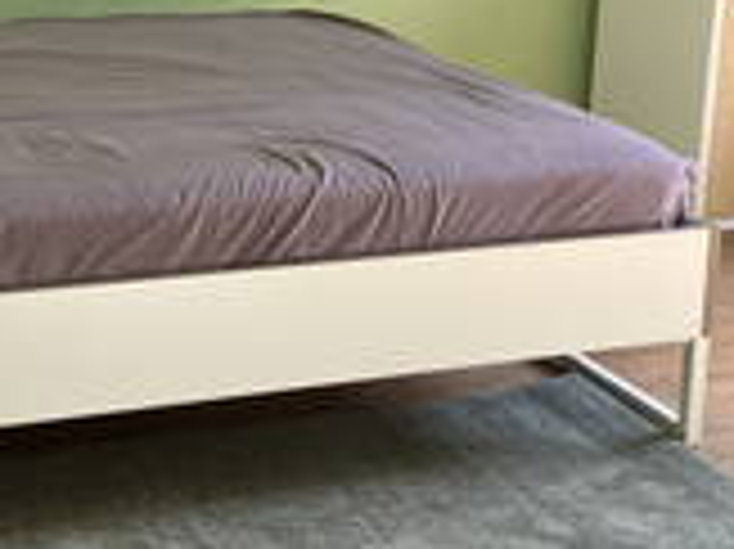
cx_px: 342
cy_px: 86
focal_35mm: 62
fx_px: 1314
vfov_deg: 23.2
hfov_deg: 31.2
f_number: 1.8
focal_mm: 3.99
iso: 50
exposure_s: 1/121
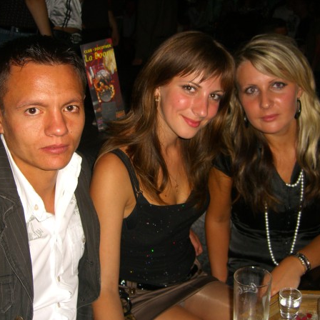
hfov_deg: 37.5
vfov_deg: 37.6
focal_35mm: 45
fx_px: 471
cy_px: 160
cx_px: 151
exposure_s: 1/60
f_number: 2.8
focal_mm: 7.9
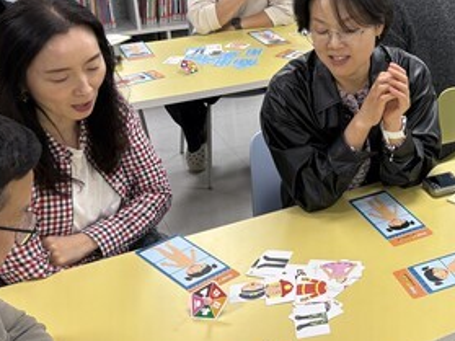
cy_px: 78
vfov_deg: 25.7
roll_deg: -0.3
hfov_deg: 31.8
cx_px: 452
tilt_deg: -19.3
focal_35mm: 56
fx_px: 736
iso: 100
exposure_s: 1/120
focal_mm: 5.96
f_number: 1.6
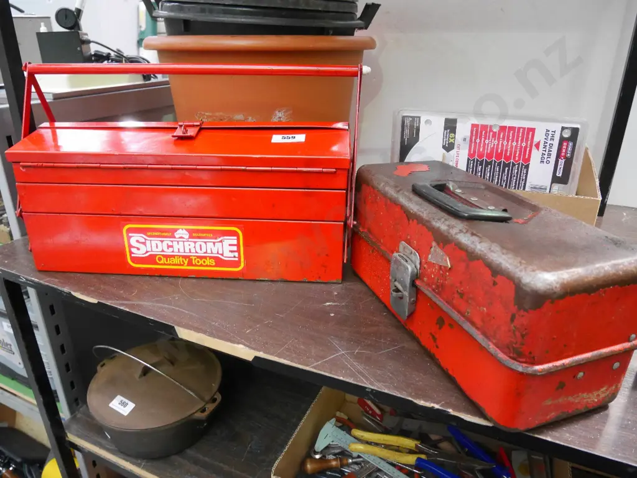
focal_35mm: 26
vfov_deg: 53.1
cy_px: 239
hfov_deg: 67.3
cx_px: 318
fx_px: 479
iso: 3200
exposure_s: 1/30
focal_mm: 13
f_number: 4
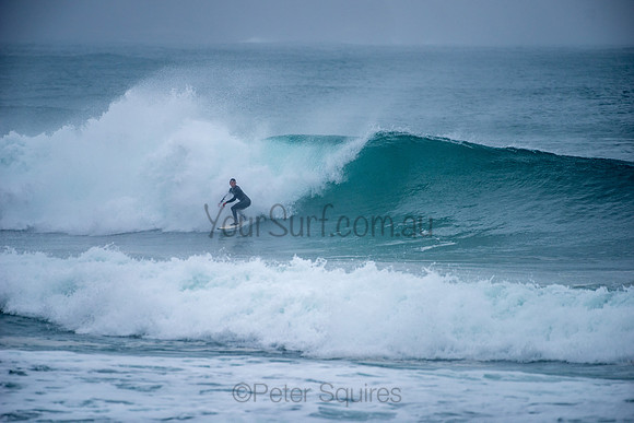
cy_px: 212
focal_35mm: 500
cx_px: 317
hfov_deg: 4.1
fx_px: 8807
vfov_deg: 2.8
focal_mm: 500
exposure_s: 1/1000
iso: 200
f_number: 5.6
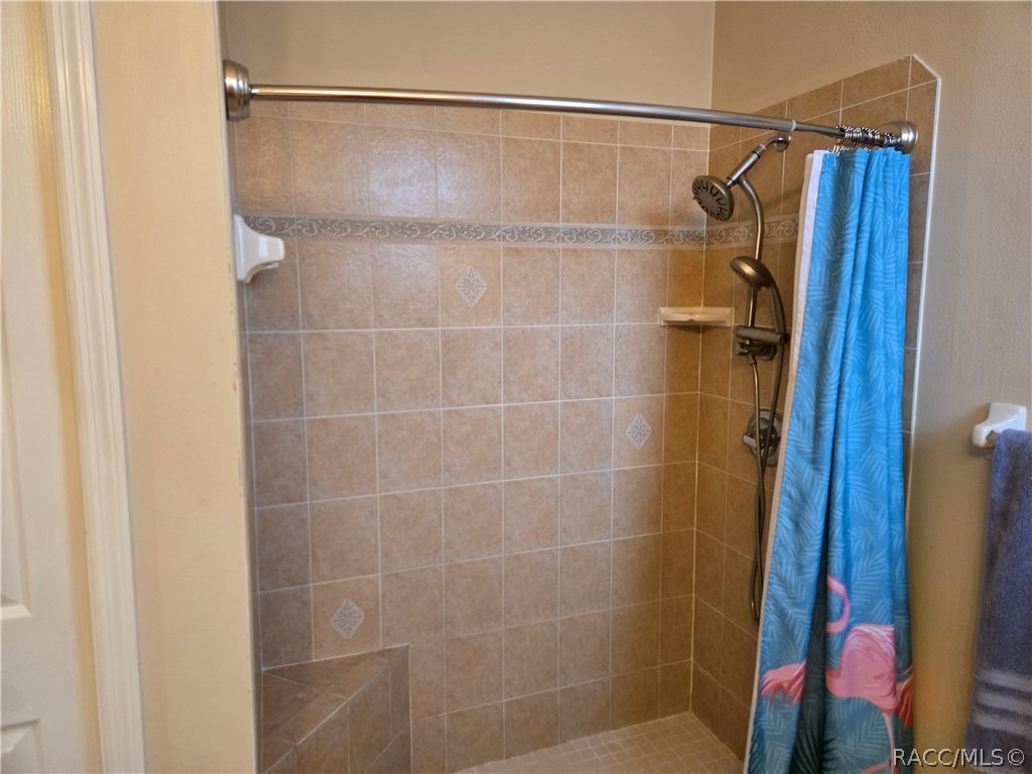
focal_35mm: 23
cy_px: 387
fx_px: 686
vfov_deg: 58.9
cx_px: 516
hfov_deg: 73.9
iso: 400
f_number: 1.8
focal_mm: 5.4
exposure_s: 1/120
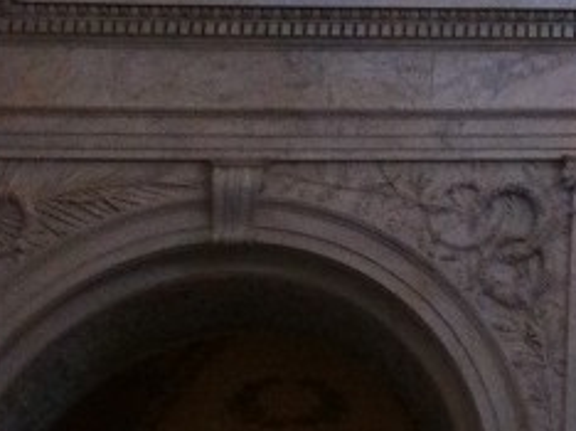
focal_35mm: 153
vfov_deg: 9.1
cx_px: 1110
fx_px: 2543
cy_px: -441
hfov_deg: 11.7
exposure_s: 1/15
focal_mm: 3.85
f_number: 2.8
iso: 160
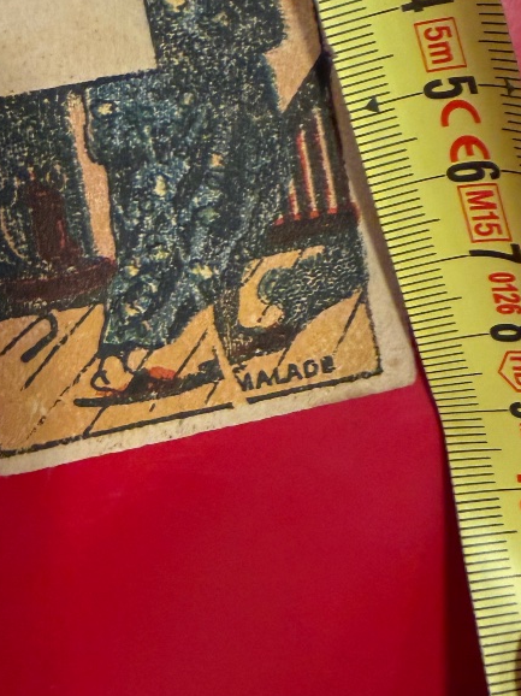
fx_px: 1084
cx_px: 294
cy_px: 217
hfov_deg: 27.0
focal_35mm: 54
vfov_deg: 35.1
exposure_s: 1/50
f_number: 2.2
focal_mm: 2.22
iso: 500
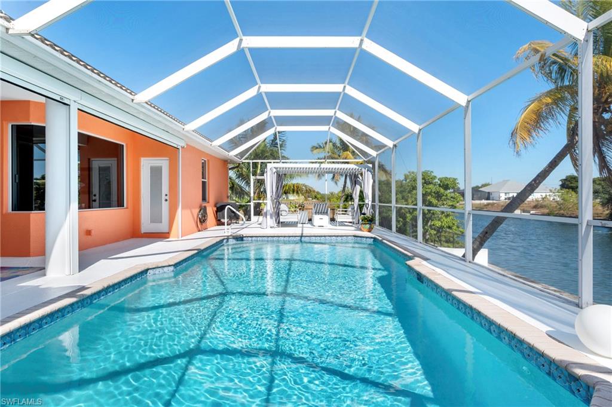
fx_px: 314
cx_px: 306
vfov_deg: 65.9
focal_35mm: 18
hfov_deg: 88.5
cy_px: 204
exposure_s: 1/60
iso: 100
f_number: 8
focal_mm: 18.5
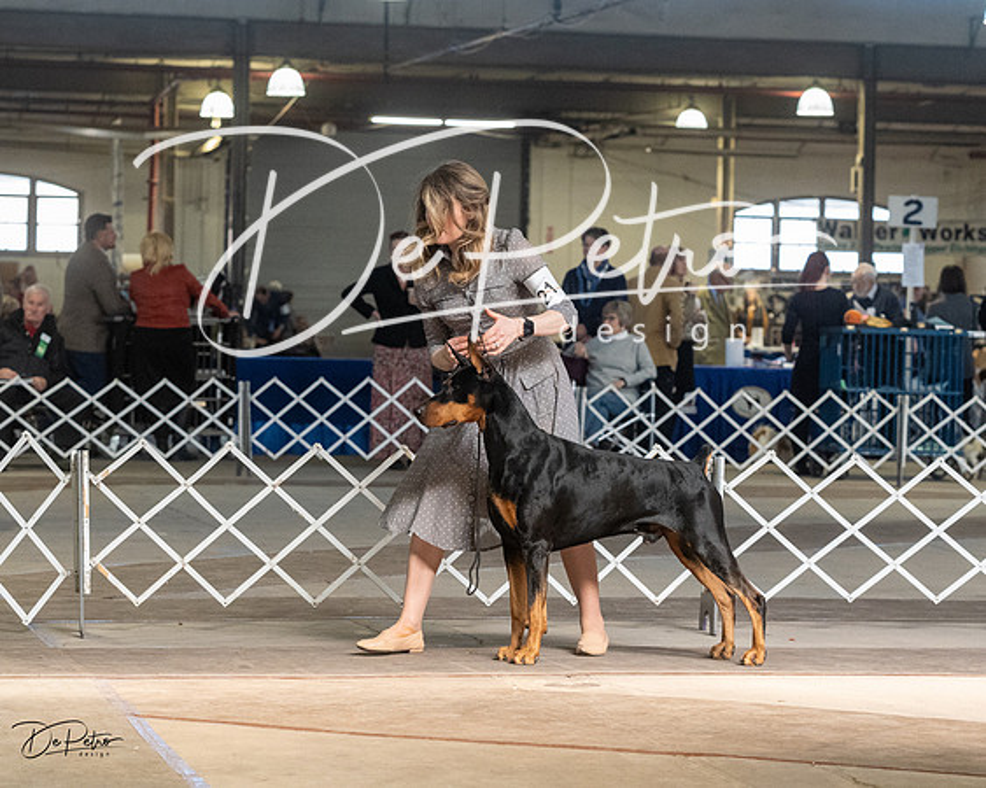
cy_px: 317
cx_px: 493
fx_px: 3573
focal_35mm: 122
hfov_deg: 15.7
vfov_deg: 12.6
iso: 6400
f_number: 5
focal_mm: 91
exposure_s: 1/400
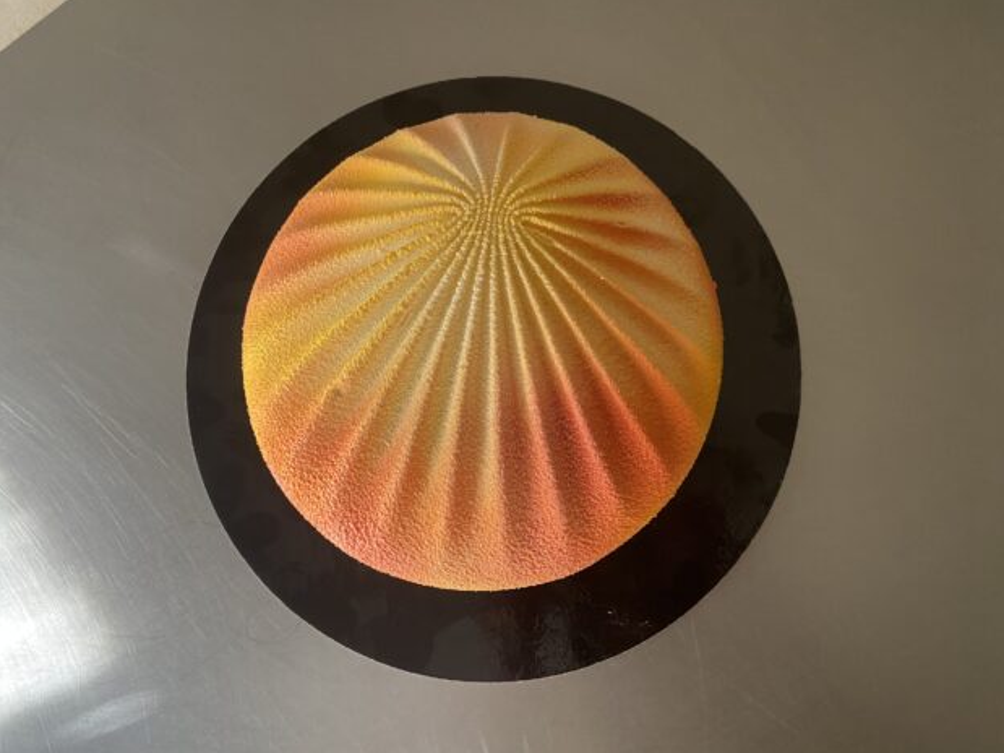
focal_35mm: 28
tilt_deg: -80.4
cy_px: 370
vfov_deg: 49.7
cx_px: 512
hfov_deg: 63.4
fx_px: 812
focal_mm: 4.25
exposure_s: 1/50
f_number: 1.8
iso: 250
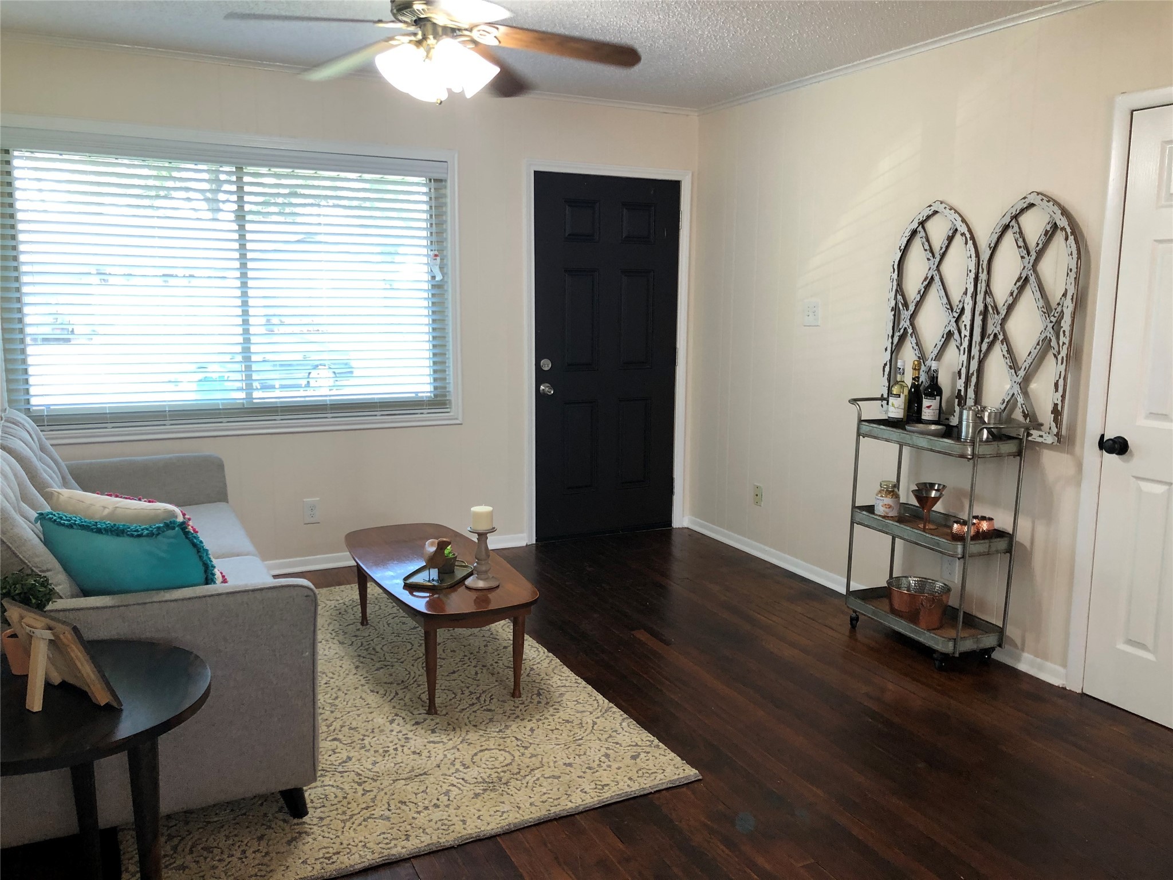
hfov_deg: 63.4
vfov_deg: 49.7
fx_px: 949
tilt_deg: -8.6
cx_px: 586
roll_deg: -1.0
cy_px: 440
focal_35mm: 28
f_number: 1.8
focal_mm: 4
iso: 40
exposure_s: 1/24
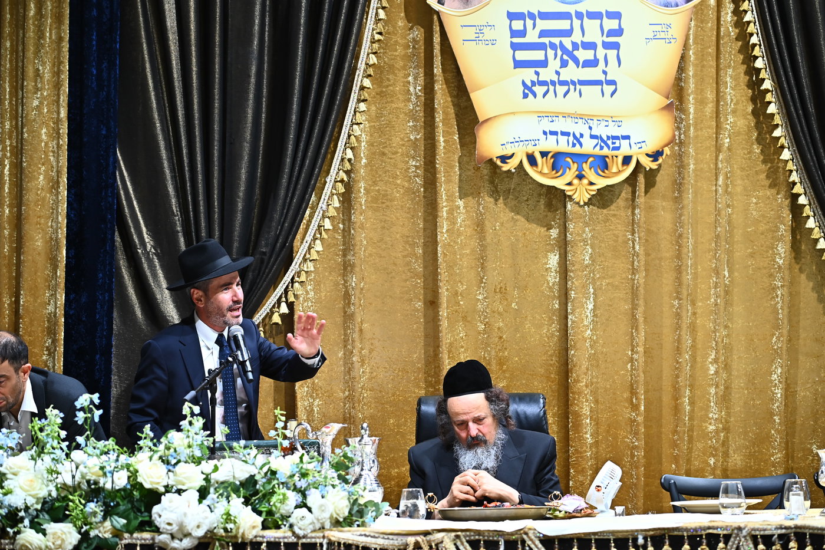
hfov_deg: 25.4
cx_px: 412
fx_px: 1833
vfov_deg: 17.1
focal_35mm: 80
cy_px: 275
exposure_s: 1/160
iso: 1250
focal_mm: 80
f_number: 4.5
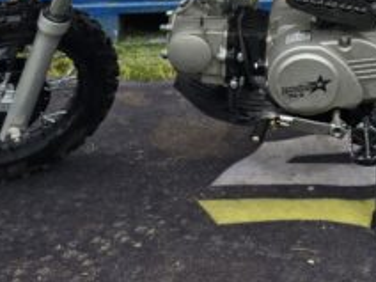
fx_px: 706
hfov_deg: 29.2
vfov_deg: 20.2
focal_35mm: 65
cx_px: 293
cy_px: -110
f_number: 1.7
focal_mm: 6.3
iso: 32
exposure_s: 1/180
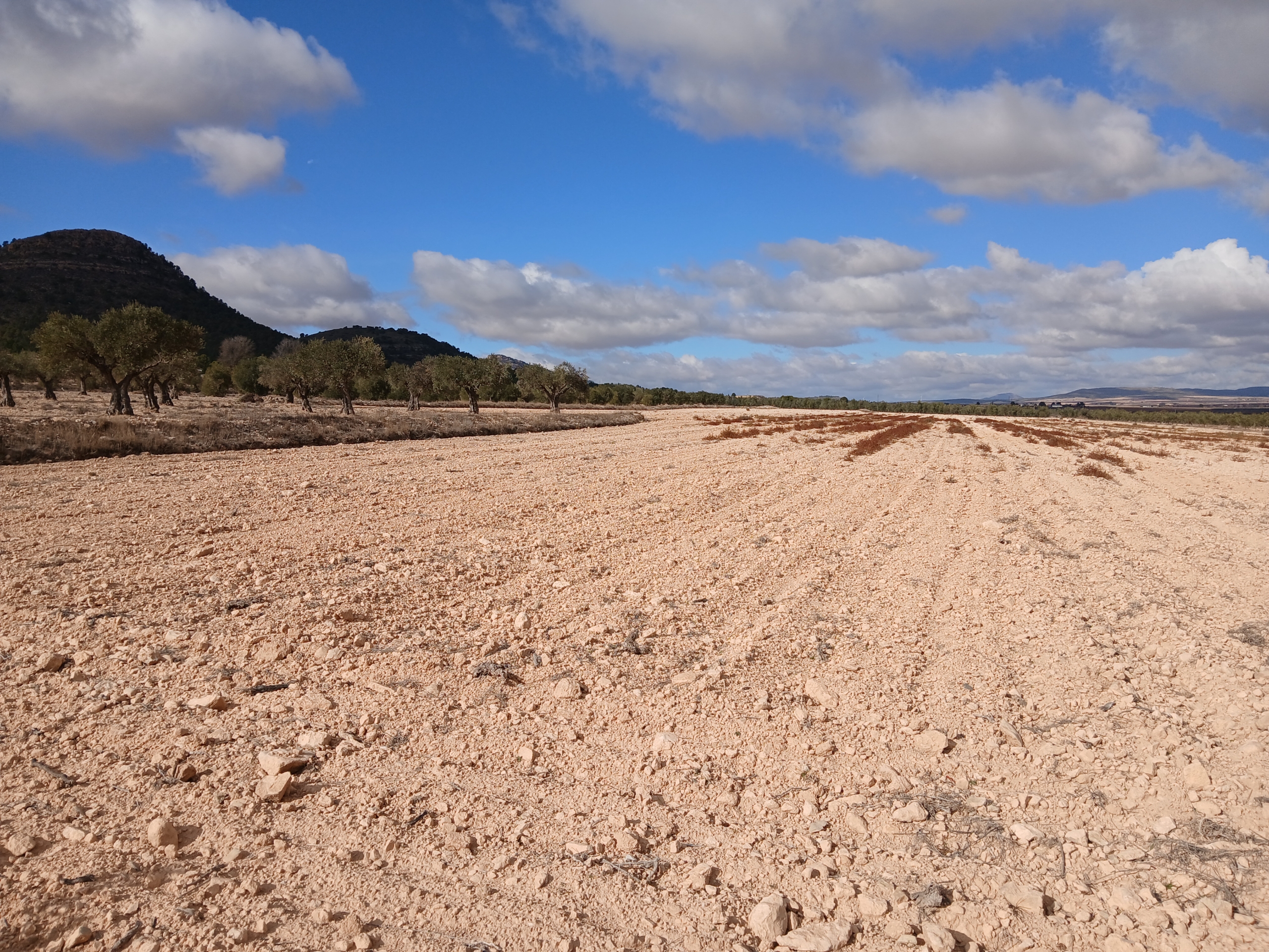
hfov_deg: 67.3
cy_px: 476
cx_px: 634
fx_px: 953
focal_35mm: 26
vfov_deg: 53.1
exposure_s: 1/1203
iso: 20
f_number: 1.8
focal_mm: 3.98
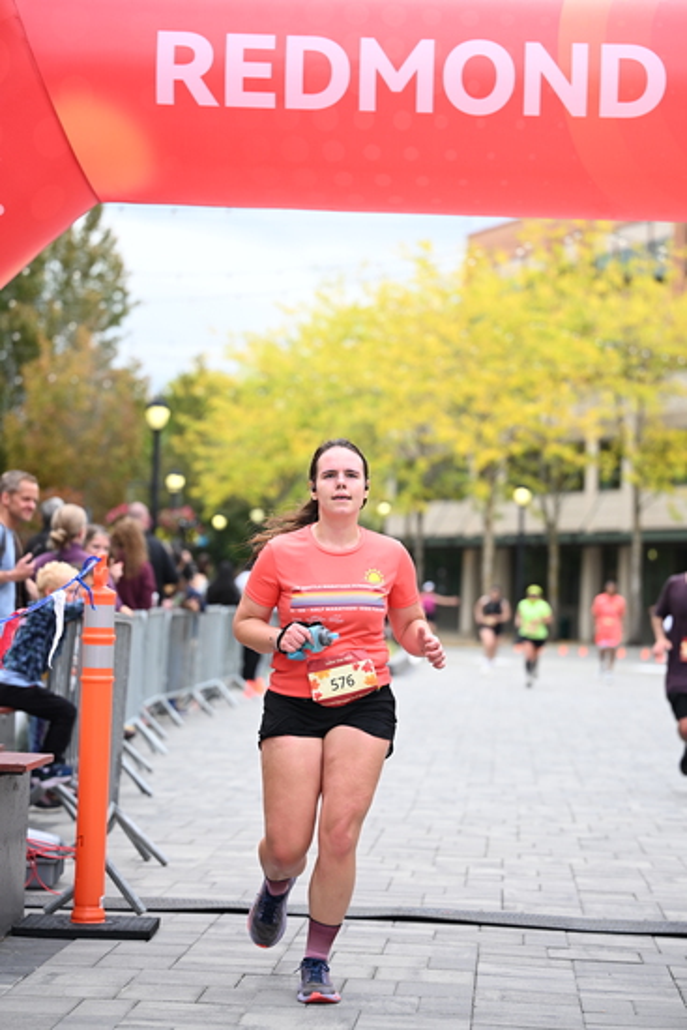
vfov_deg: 22.1
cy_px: 515
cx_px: 344
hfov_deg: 14.9
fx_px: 2632
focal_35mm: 92
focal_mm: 92
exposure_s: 1/2000
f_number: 2.8
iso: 640
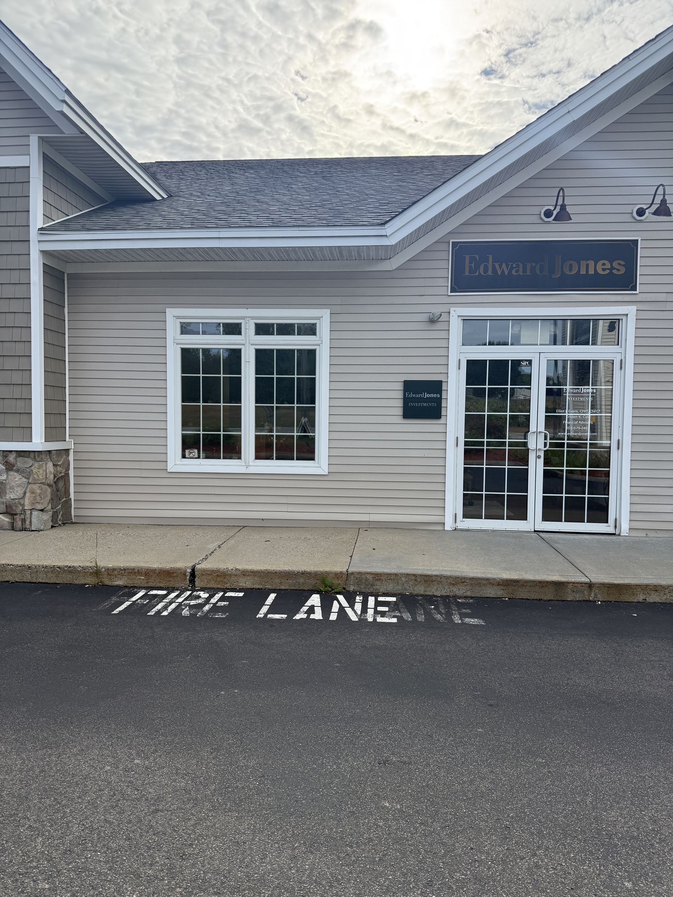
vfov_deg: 71.6
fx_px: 622
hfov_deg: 56.8
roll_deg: -1.0
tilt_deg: -2.3
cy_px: 448
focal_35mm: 24
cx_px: 336
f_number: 1.78
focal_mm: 6.76
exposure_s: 1/3021
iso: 100
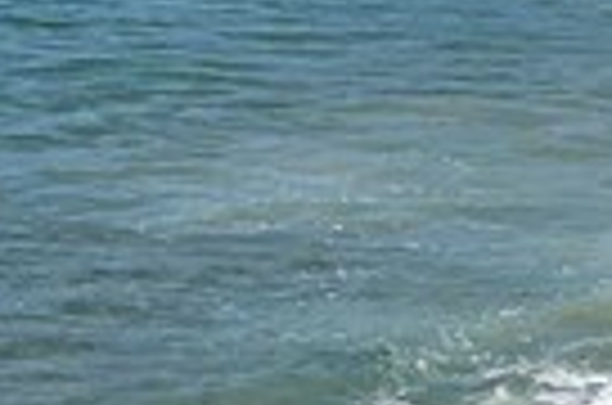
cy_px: 306
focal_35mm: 220
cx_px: 922
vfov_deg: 6.2
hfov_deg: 9.1
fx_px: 3731
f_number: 1.8
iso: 20
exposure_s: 1/2667
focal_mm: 4
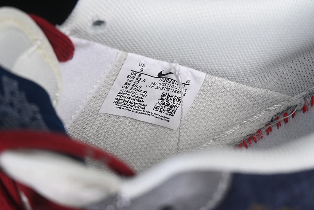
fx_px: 654
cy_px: 105
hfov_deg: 27.0
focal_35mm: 75
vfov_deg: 18.2
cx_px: 157
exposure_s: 1/80
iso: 160
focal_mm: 50
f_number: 6.3
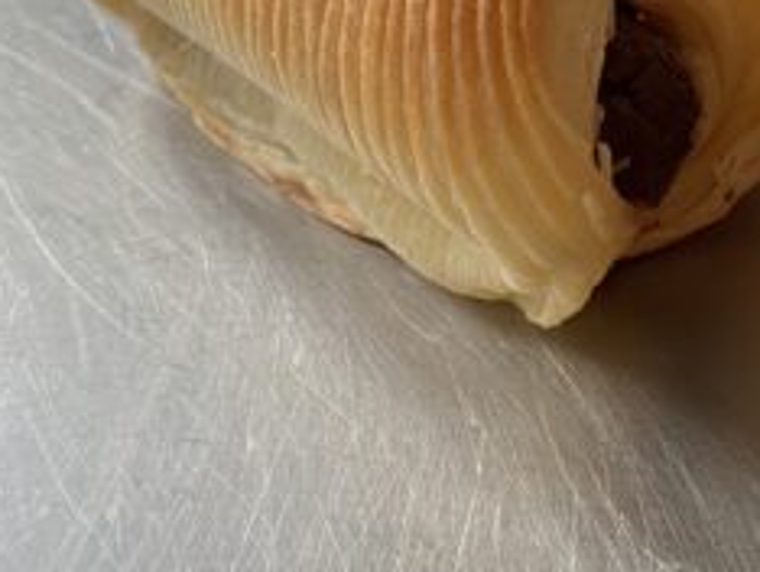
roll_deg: +1.6
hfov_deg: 24.7
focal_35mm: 74
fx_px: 1626
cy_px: 188
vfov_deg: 19.9
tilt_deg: -37.7
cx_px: 807
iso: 125
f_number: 1.8
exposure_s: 1/67
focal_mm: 4.25
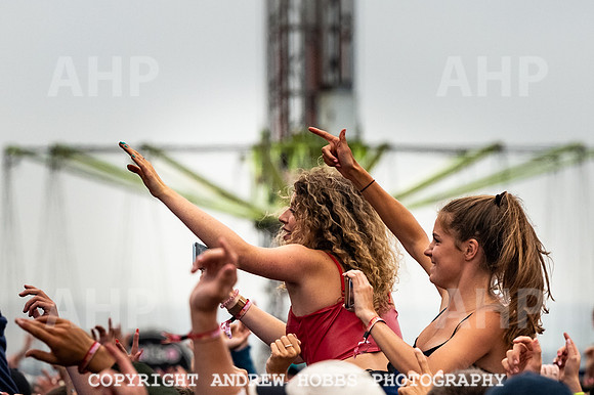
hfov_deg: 4.6
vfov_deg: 3.1
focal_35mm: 450
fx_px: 7422
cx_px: 268
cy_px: 228
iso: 640
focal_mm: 200
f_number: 5.6
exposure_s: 1/640
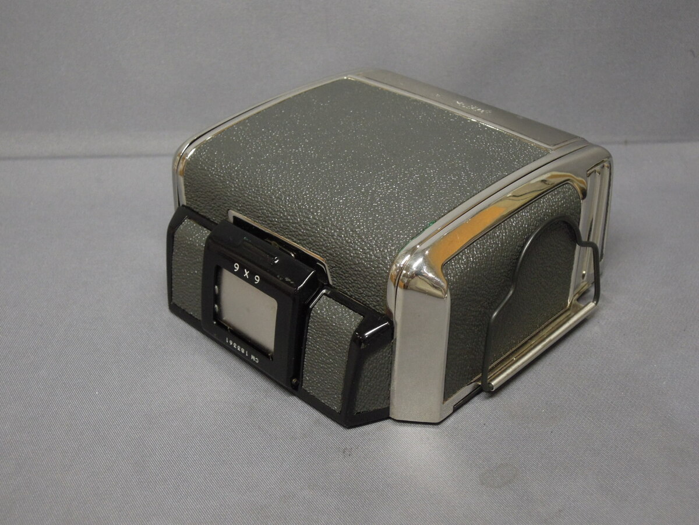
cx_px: 350
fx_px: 1010
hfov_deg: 38.2
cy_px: 262
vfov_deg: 29.1
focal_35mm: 50
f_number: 4.2
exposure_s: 1/60
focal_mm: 9
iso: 400
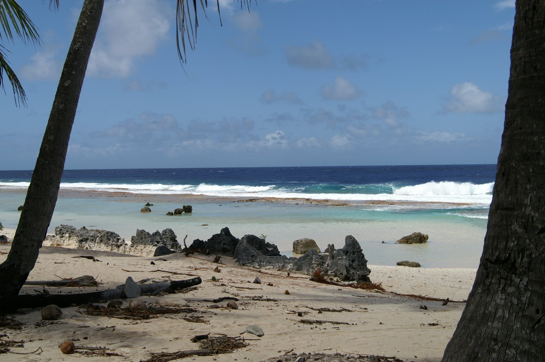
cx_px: 272
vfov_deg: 31.8
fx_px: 635
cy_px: 181
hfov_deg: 46.4
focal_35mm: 42
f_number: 10
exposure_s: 1/500
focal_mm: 28
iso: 100
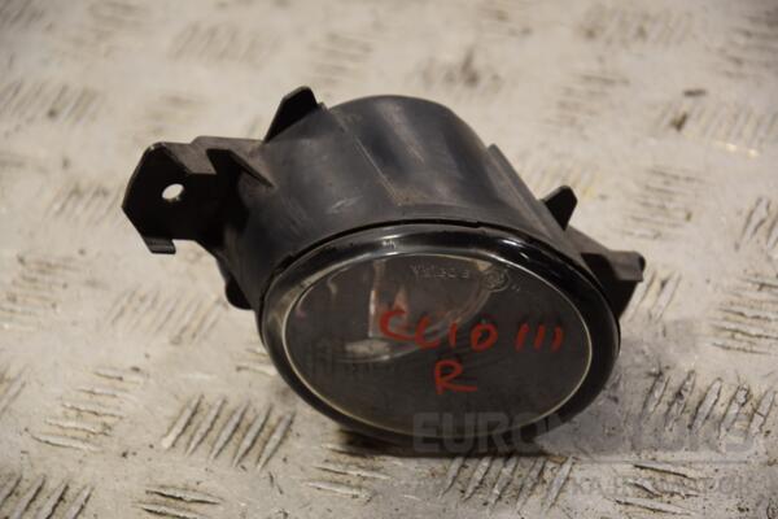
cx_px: 389
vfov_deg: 8.7
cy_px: 260
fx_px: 3403
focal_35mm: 158
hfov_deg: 13.0
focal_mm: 105
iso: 400
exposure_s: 1/100
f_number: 5.6
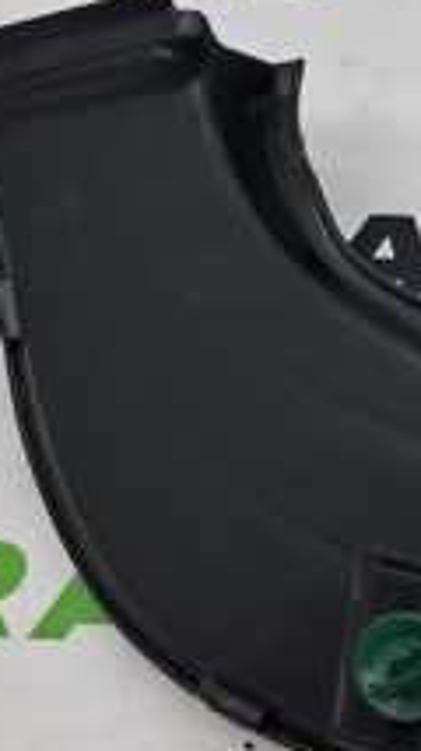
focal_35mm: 88
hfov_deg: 12.1
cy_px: 318
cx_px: 846
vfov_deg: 24.2
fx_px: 1751
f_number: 1.8
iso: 50
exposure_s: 1/100
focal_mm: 4
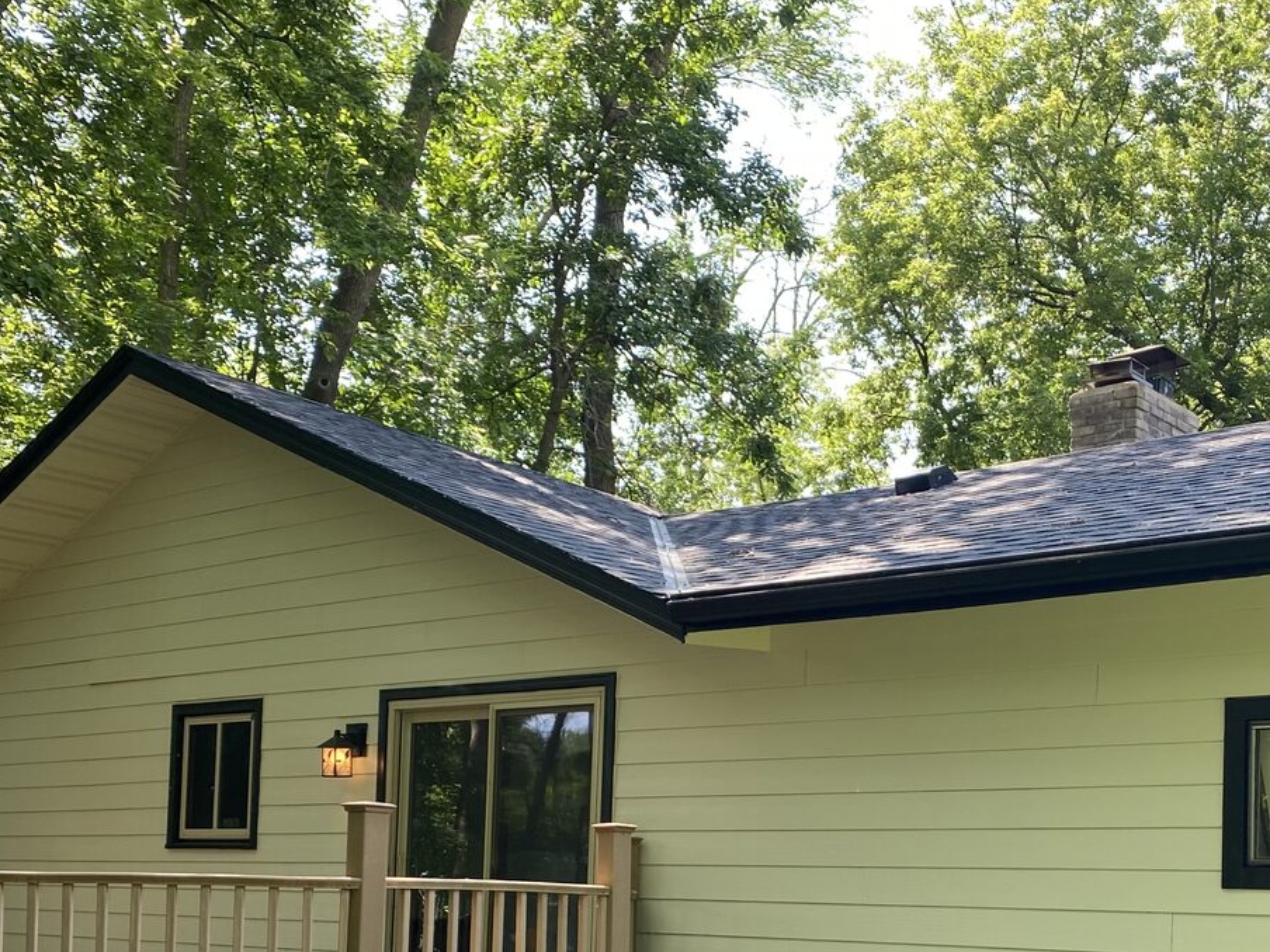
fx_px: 1688
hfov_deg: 40.7
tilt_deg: +1.0
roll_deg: -2.2
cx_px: 847
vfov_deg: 30.3
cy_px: 837
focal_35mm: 46
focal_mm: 4.25
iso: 32
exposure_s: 1/140
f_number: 1.8
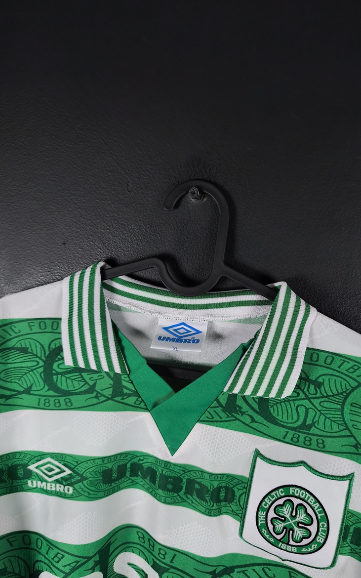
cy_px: 290
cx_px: 201
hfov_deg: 49.2
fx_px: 394
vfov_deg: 72.6
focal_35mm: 25
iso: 400
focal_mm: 6.57
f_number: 1.6
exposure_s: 1/200
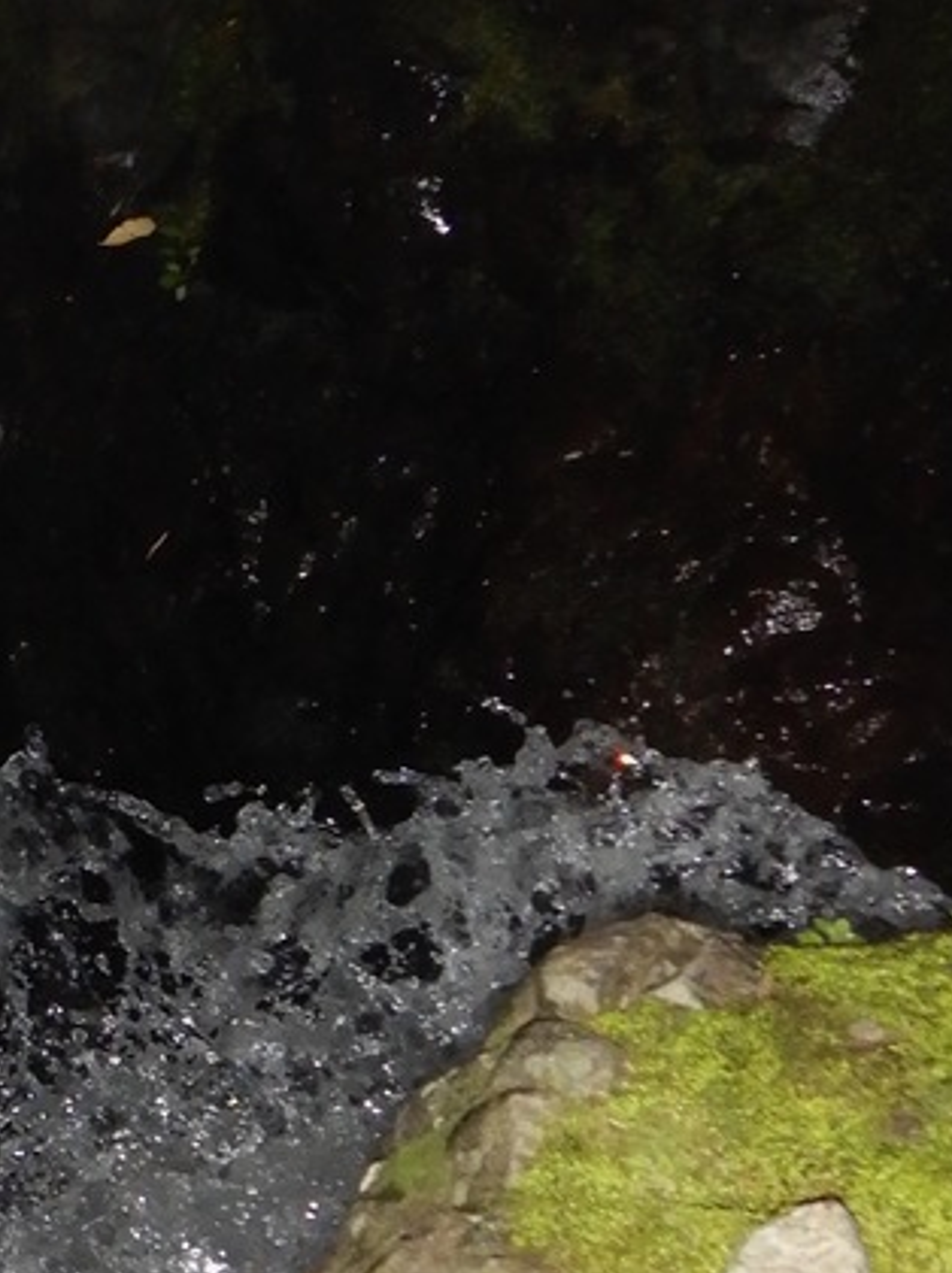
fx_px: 3197
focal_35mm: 87
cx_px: -700
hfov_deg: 15.0
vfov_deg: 22.5
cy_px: 796
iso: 450
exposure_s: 1/30
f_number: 2.8
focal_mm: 4.3
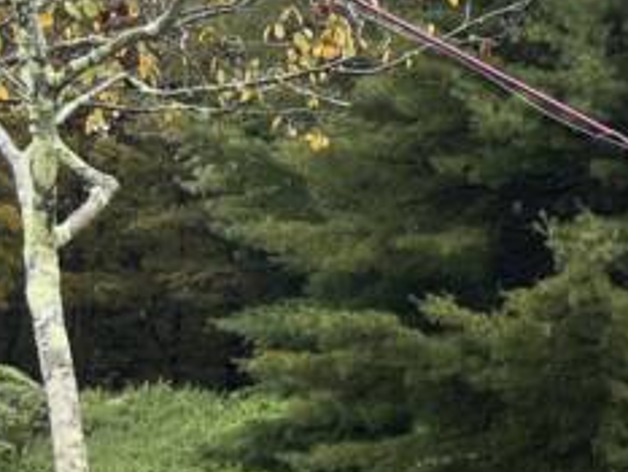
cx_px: 1065
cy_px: 450
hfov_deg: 13.5
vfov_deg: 11.0
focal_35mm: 134
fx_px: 2432
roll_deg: -1.6
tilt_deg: +4.6
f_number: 1.5
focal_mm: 5.7
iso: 50
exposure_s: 1/227
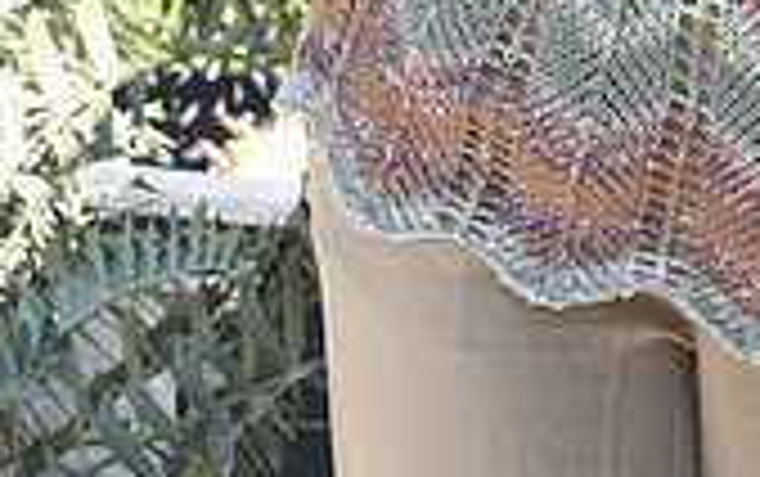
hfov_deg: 6.4
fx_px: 6718
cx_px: 839
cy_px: -490
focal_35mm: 324
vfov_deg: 4.0
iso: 800
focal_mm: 56
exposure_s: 1/500
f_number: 7.1
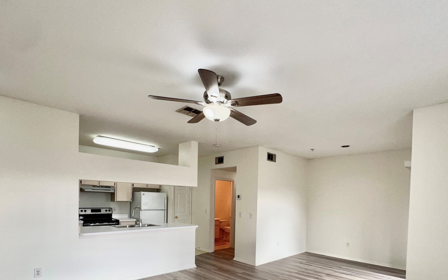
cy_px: 206
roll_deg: -1.3
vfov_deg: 61.8
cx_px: 238
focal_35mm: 18
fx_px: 220
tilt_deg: -2.4
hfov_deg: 91.0
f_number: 1.8
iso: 50
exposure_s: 1/120
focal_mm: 1.57
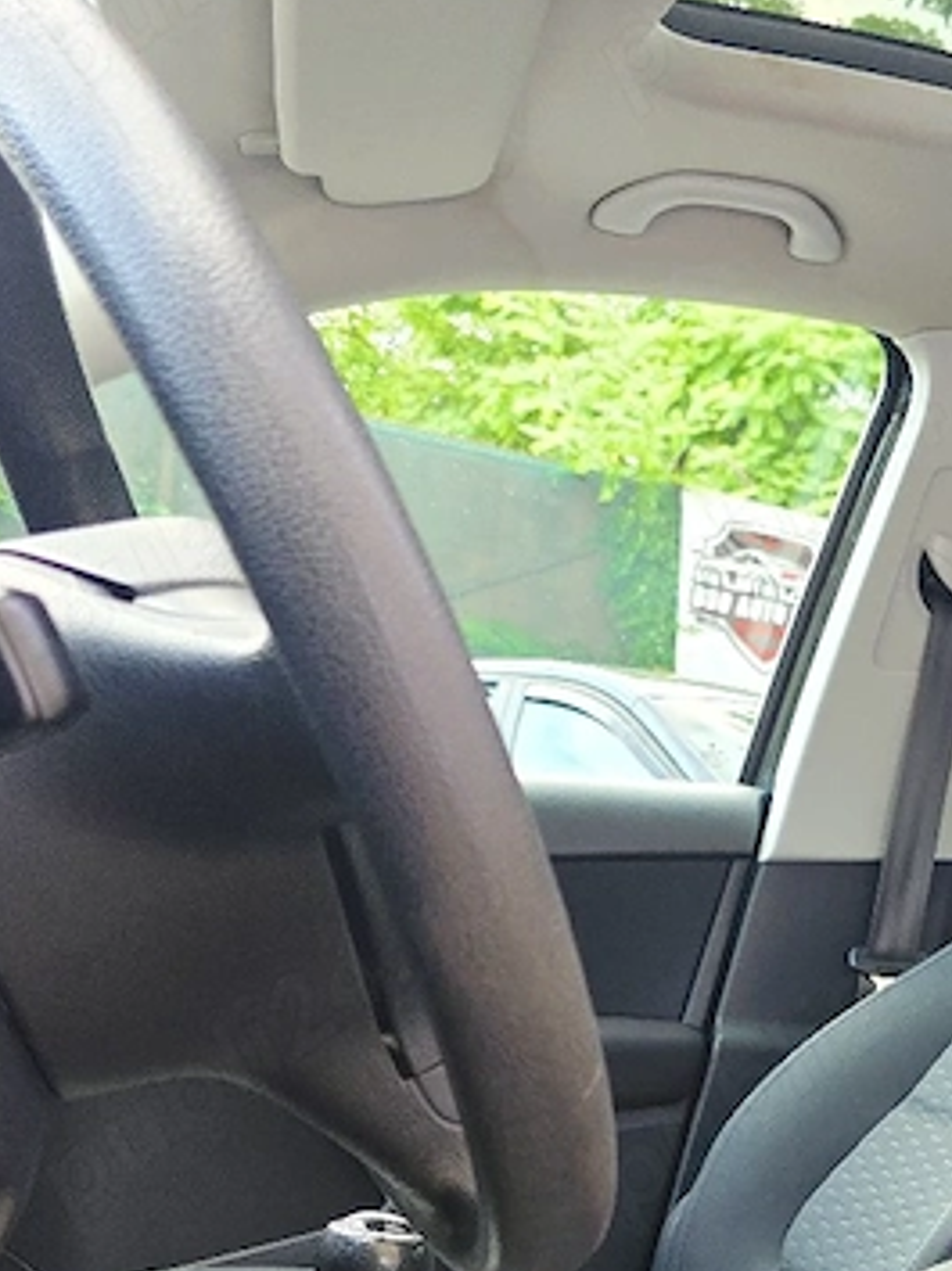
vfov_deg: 34.9
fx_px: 1909
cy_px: 1124
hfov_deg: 26.4
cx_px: 974
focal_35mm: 52
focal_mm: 6.3
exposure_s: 1/182
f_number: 1.7
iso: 80
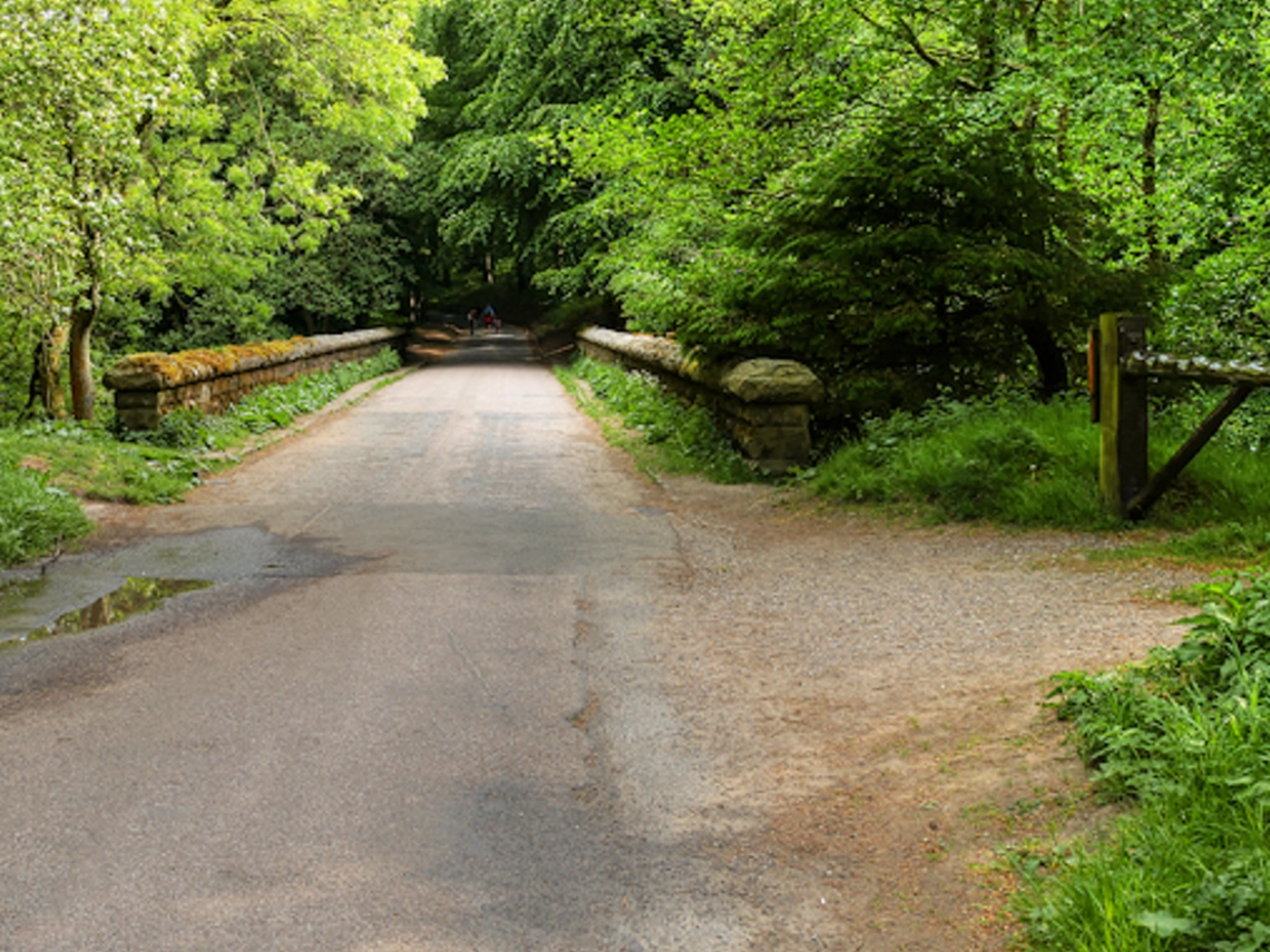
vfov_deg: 30.1
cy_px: 360
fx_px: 1761
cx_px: 476
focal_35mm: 48
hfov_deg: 39.4
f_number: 6.3
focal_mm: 19
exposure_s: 1/80
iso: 200
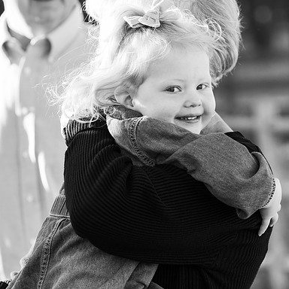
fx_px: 2427
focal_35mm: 257
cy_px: 144
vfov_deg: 6.8
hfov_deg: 6.8
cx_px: 145
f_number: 7.1
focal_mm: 200
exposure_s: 1/320
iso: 1000
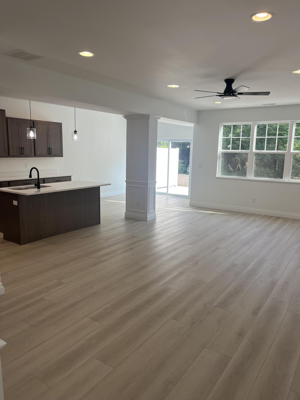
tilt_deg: -9.9
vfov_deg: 67.3
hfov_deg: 53.1
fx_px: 300
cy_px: 200
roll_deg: -1.5
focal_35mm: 26
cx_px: 150
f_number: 1.6
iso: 40
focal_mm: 5.1
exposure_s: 1/271
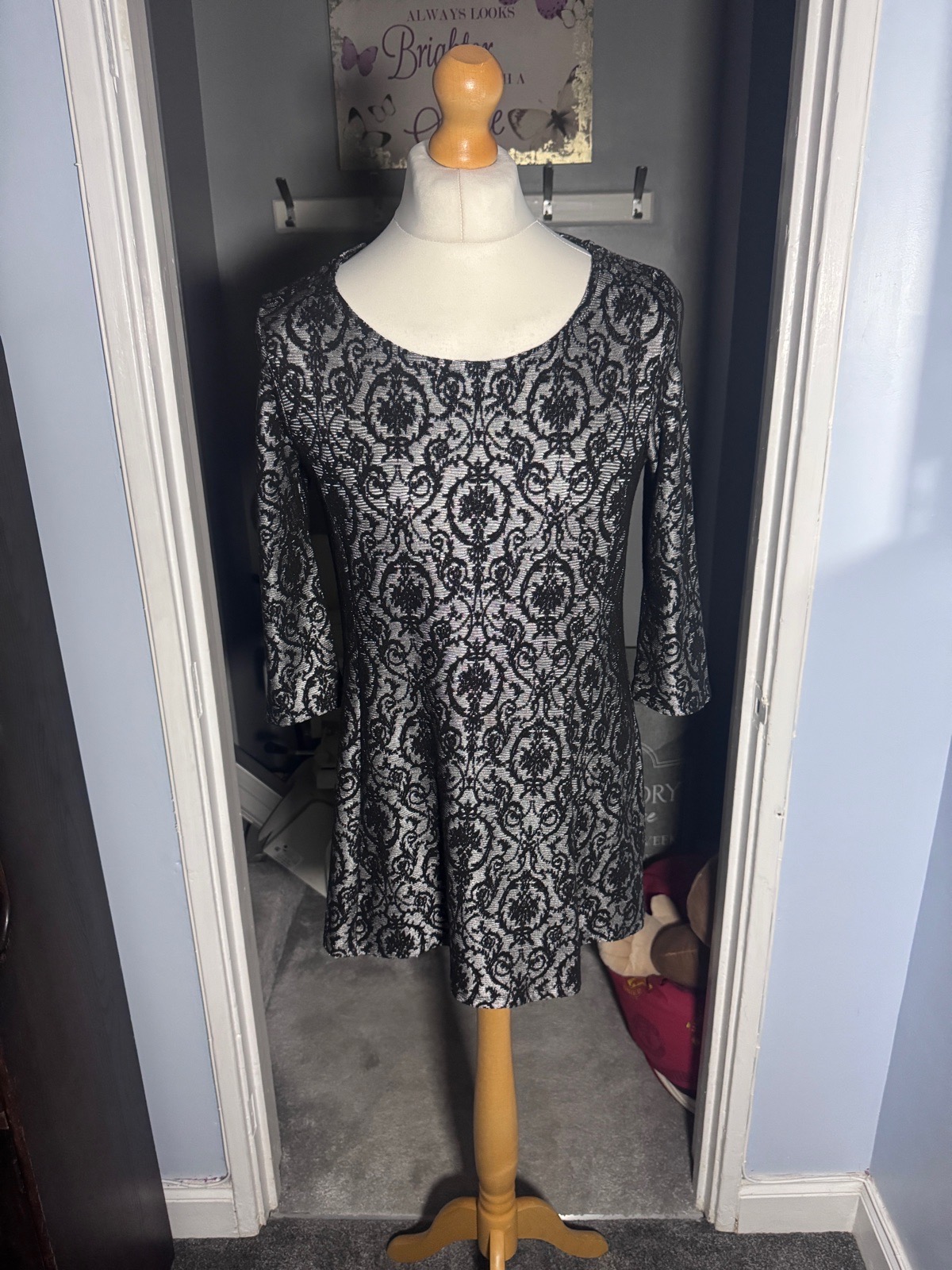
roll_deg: +1.0
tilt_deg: -20.7
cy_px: 635
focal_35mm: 24
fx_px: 880
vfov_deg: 71.6
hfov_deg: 56.8
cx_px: 476
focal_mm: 6.76
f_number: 1.78
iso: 800
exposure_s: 1/60
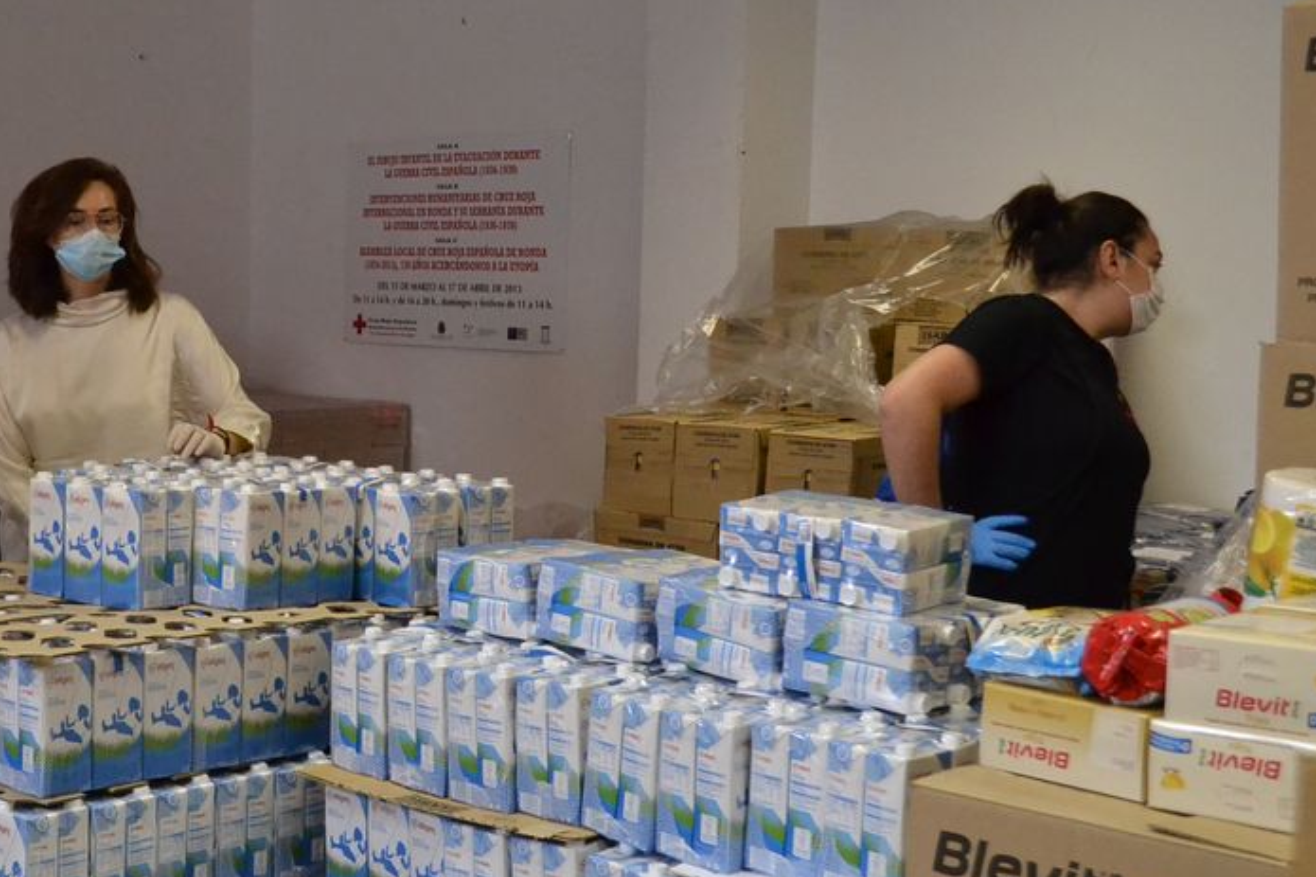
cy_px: 439
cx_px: 250
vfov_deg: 23.8
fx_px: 2083
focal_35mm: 57
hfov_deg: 33.9
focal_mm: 22
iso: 3200
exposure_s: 1/320
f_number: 4.5
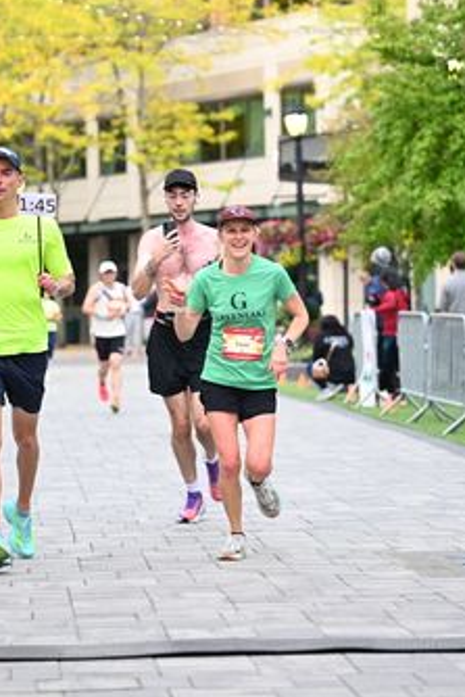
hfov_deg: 9.0
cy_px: 326
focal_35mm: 153
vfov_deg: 13.4
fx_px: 2961
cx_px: 195
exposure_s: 1/1600
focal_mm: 93
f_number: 2.8
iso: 1000
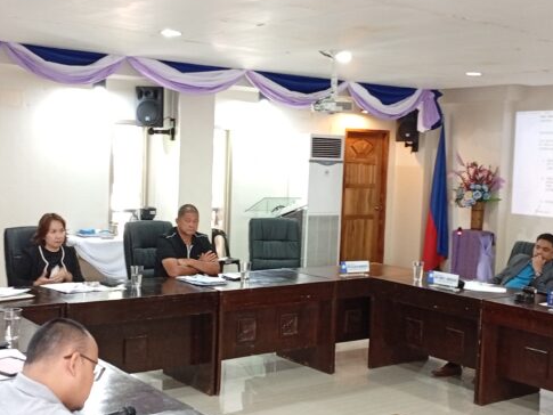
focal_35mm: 51
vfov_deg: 28.6
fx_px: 815
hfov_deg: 37.5
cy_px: 215
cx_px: 253
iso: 966
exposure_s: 1/20
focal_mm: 3.98
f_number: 1.8
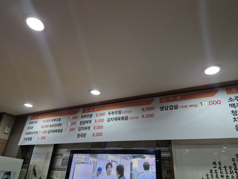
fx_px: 165
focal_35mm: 24
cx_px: 117
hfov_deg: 71.6
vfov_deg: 56.8
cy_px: 89
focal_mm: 5.4
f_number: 1.8
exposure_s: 1/120
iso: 125
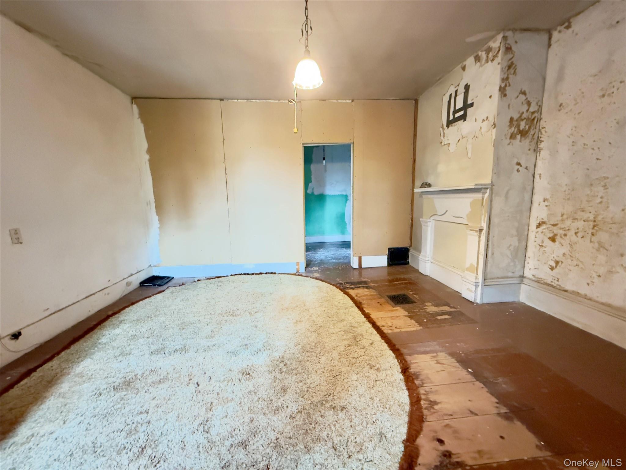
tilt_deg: -7.9
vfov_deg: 85.7
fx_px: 253
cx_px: 313
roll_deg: +1.0
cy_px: 235
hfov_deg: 102.1
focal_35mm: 14
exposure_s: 1/30
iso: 2000
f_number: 2.2
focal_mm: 2.22
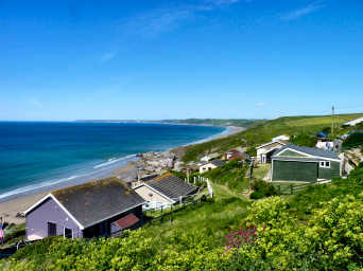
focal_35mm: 27
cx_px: 182
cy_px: 136
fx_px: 283
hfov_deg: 65.4
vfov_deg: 51.3
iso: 80
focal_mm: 4.8
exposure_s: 1/400
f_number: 5.6
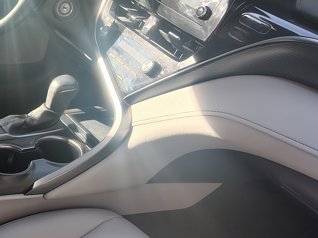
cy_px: 165
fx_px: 478
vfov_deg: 27.8
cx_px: -7
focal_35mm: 52
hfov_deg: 33.4
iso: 221
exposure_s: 1/120
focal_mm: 5.56
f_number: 1.8
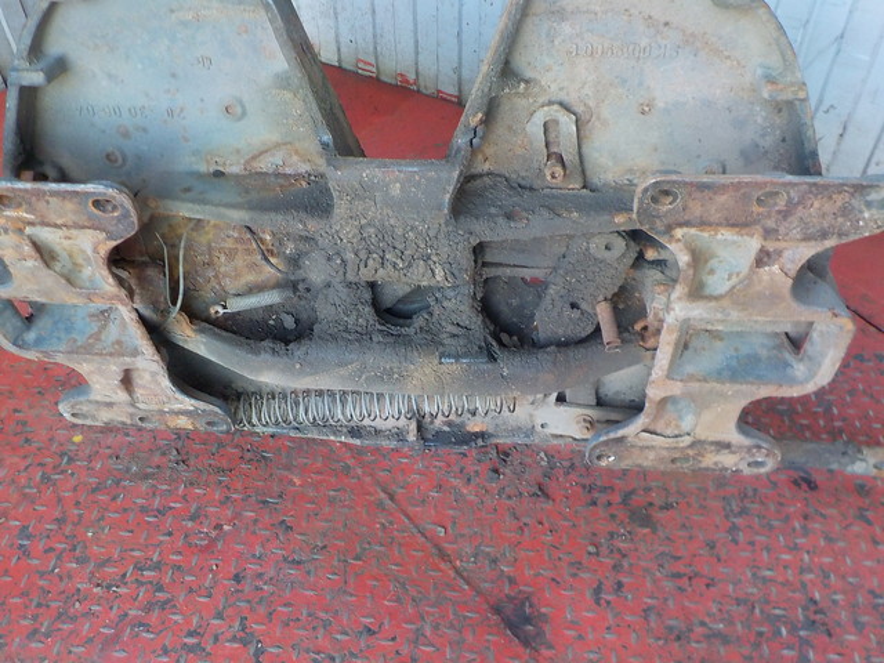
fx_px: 766
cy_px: 332
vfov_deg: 46.8
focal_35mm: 30
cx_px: 442
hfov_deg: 60.0
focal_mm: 4.1
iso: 280
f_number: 3.3
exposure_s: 1/30
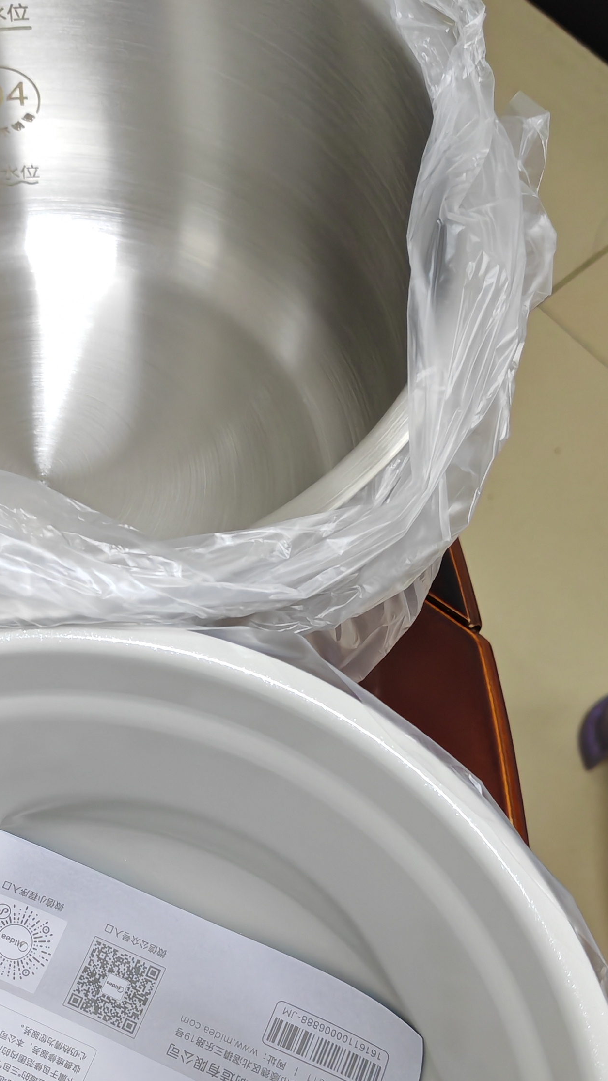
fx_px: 1548
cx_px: 92
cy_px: 795
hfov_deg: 21.8
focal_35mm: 54
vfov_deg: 37.7
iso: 800
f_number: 1.95
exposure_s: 1/50
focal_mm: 5.52
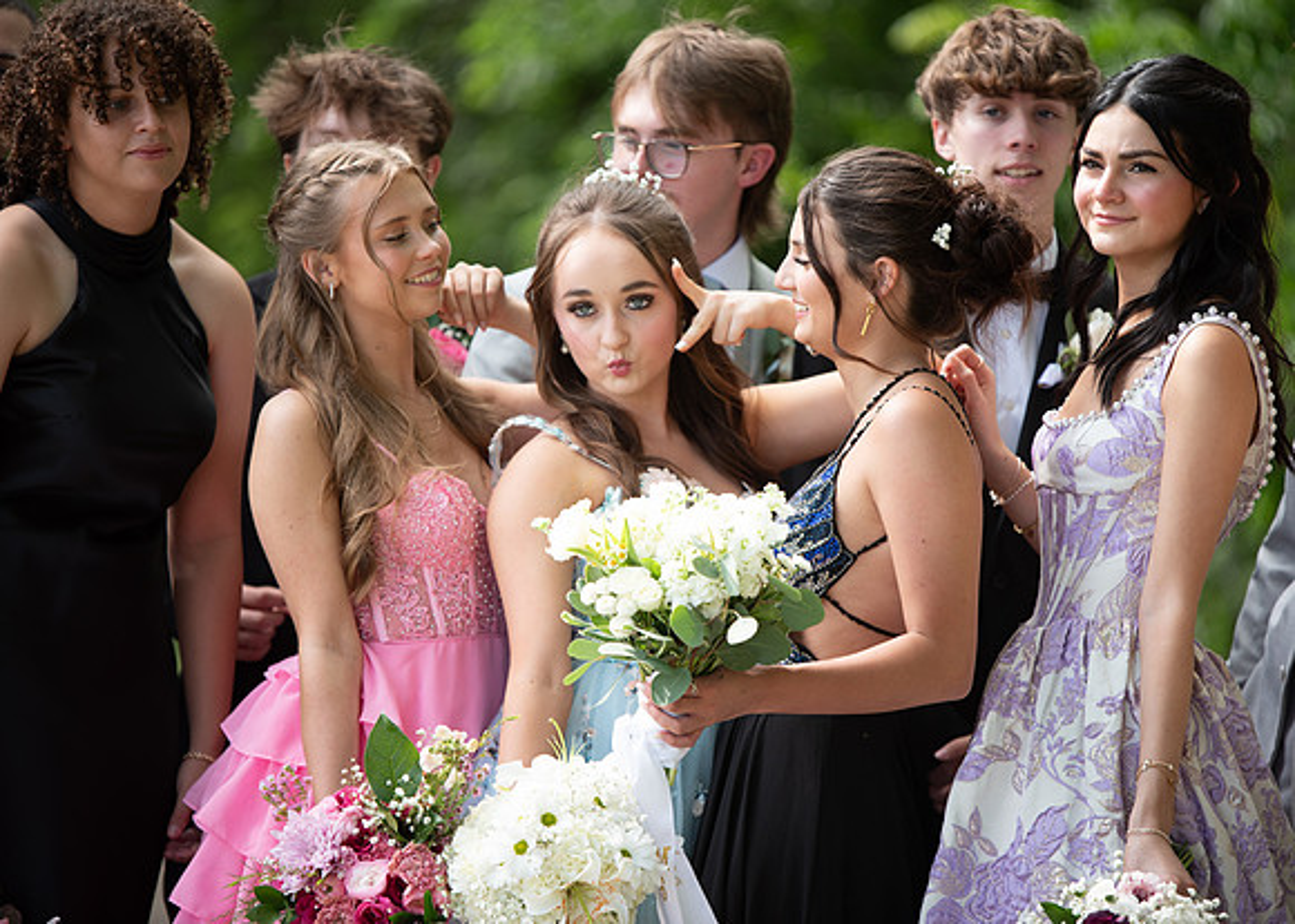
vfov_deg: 7.0
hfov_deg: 9.9
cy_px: 462
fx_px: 7507
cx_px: 648
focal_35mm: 204
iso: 100
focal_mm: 195
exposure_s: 1/400
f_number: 2.8
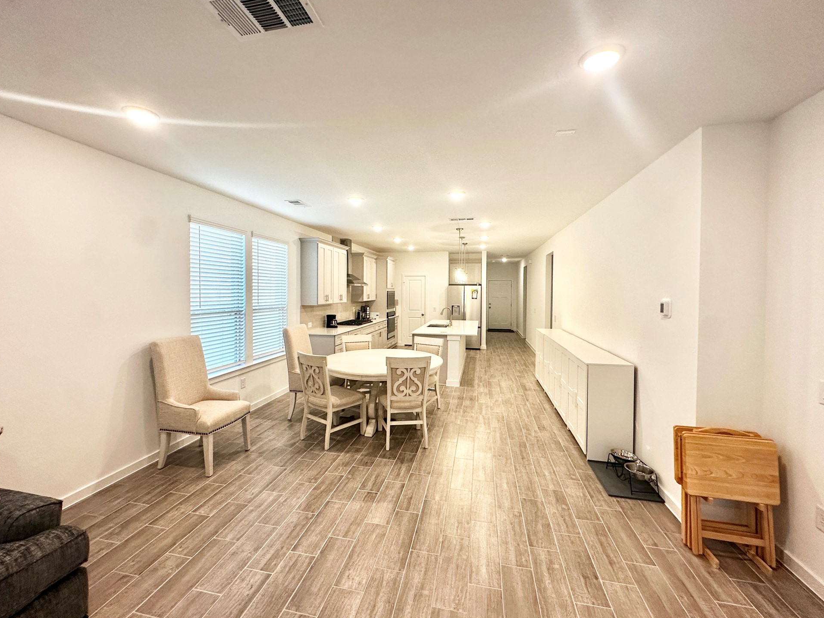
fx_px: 357
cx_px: 403
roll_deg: -1.2
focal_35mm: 15
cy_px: 298
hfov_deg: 98.1
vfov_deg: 81.7
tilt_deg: +1.0
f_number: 2.2
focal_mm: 2.22
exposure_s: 1/120
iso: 160
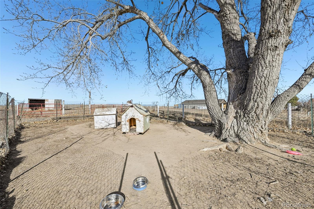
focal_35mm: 14
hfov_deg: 104.3
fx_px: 122
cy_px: 104
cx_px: 157
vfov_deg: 81.2
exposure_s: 1/200
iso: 64
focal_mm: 14
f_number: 10
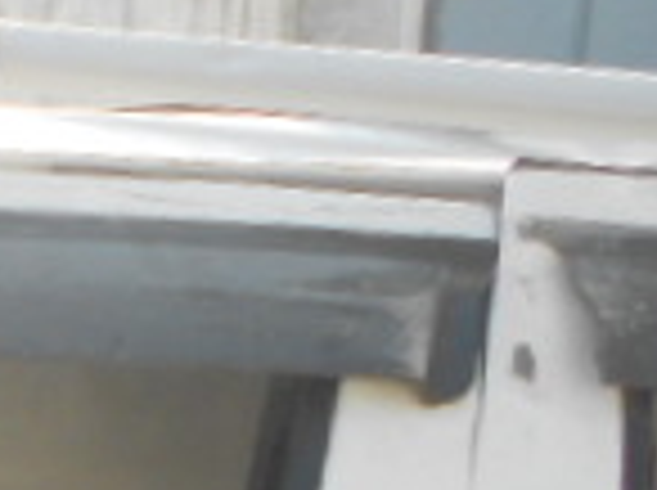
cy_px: 877
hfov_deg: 13.8
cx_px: -770
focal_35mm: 114
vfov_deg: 12.0
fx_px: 2160
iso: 80
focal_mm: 4.6
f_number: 3.2
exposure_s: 1/250
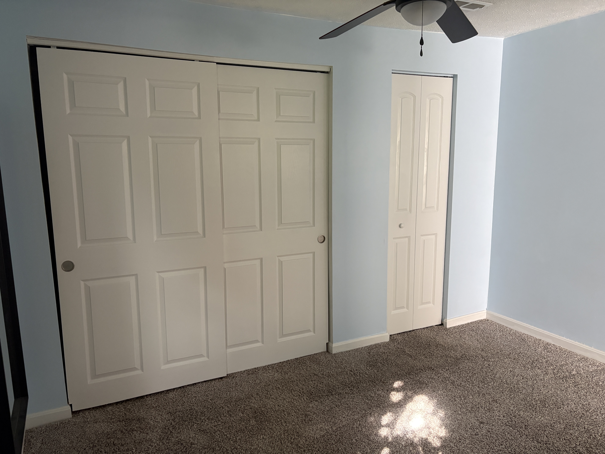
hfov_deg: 67.3
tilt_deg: -8.9
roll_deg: +1.9
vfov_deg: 53.1
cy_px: 227
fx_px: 454
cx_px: 302
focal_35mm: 26
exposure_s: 1/60
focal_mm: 5.96
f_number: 1.6
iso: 250
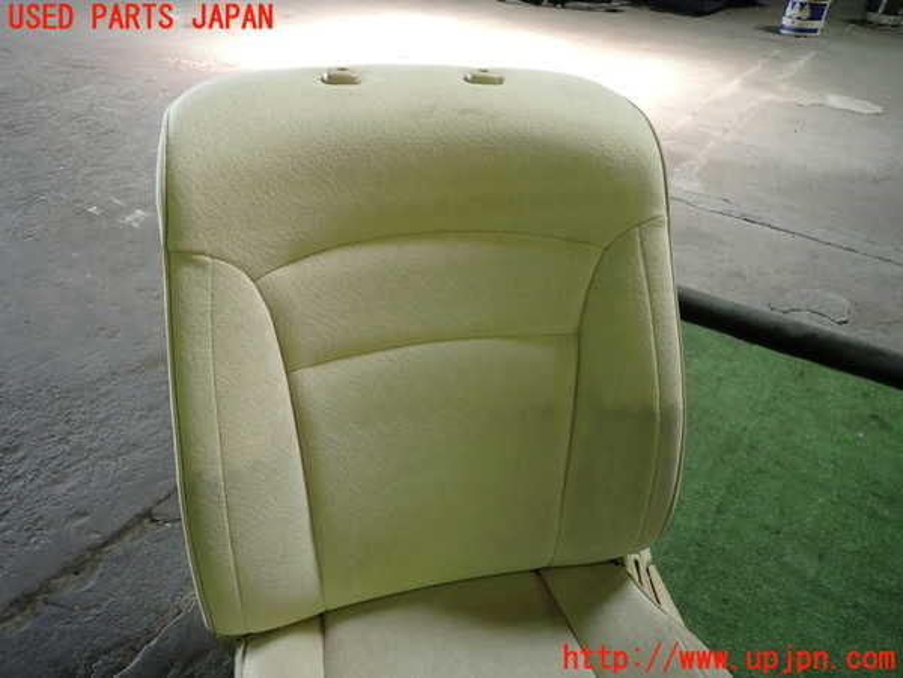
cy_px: 339
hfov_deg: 69.4
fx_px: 652
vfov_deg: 54.9
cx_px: 452
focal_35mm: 25
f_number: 2
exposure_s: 1/60
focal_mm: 4.5
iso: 160
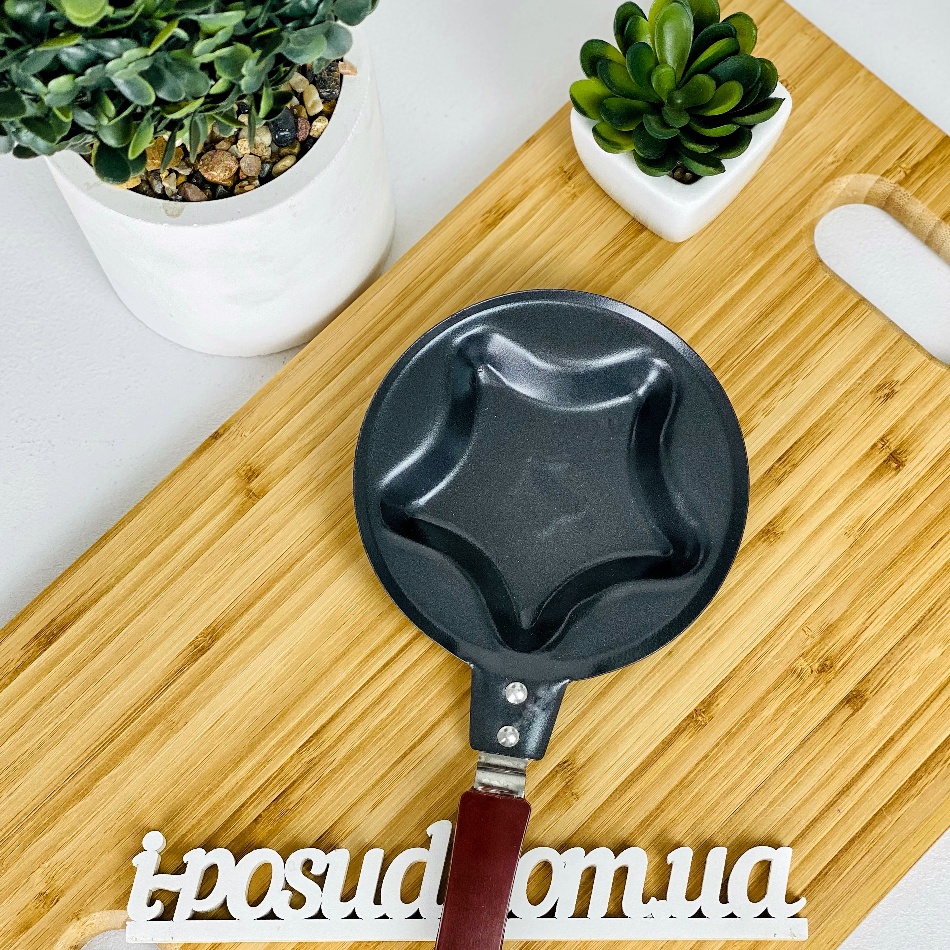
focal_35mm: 65
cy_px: 577
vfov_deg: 26.4
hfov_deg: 26.5
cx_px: 487
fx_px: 2018
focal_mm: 6
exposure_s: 1/122
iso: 32
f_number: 2
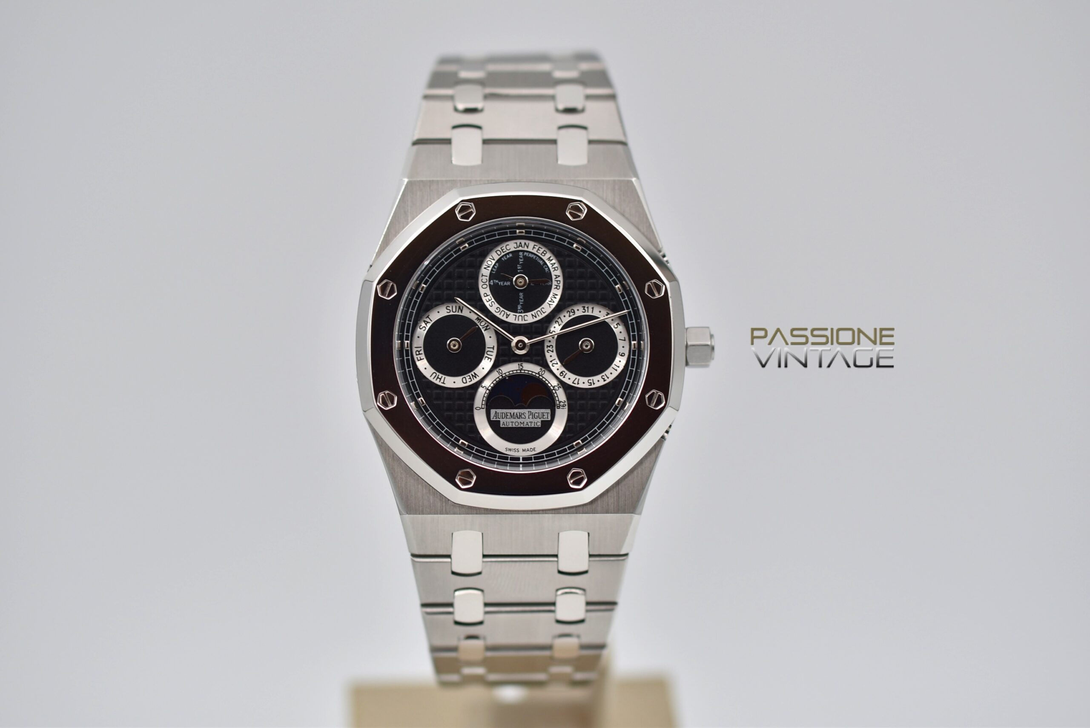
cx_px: 545
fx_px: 4090
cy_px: 364
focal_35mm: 135
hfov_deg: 15.2
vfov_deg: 10.2
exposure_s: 1/125
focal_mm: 90
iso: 100
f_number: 3.3
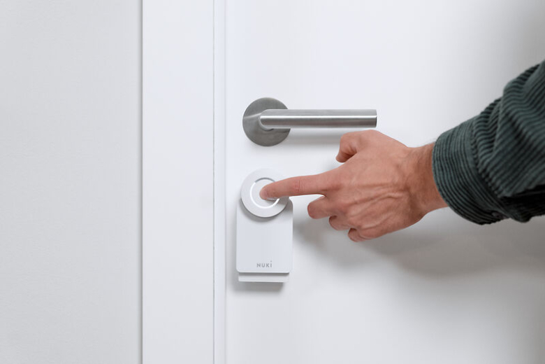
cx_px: 272
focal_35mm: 70
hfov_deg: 28.8
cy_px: 182
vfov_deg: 19.5
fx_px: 1060
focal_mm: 70
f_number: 5.6
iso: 800
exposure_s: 1/125
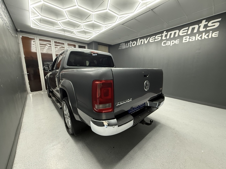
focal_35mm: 14
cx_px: 113
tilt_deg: -9.2
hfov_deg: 102.1
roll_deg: -0.9
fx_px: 91
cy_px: 84
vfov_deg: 85.7
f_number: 2.2
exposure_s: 1/50
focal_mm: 2.22
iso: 400
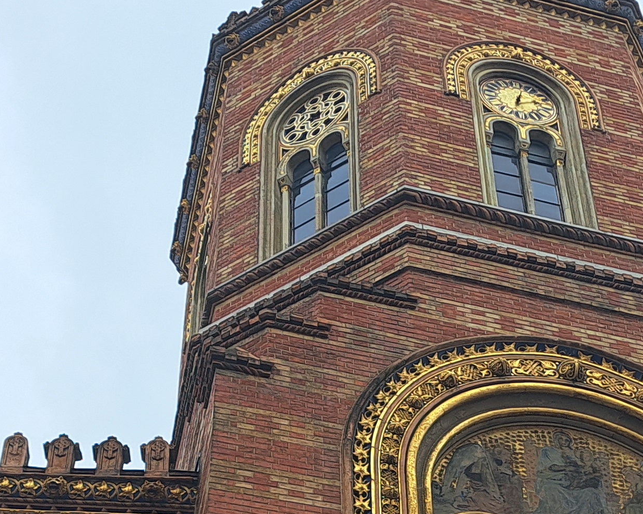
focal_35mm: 88
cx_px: 396
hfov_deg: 21.7
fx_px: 1675
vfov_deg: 16.1
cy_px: 745
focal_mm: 5.23
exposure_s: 1/476
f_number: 1.8
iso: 50
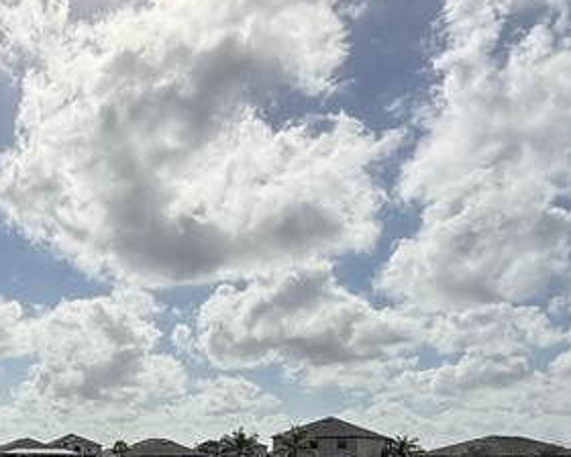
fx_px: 845
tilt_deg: -0.8
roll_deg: -0.3
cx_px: -53
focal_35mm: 50
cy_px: 481
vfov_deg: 28.0
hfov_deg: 32.9
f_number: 2.2
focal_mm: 2.22
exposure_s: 1/6173
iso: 50
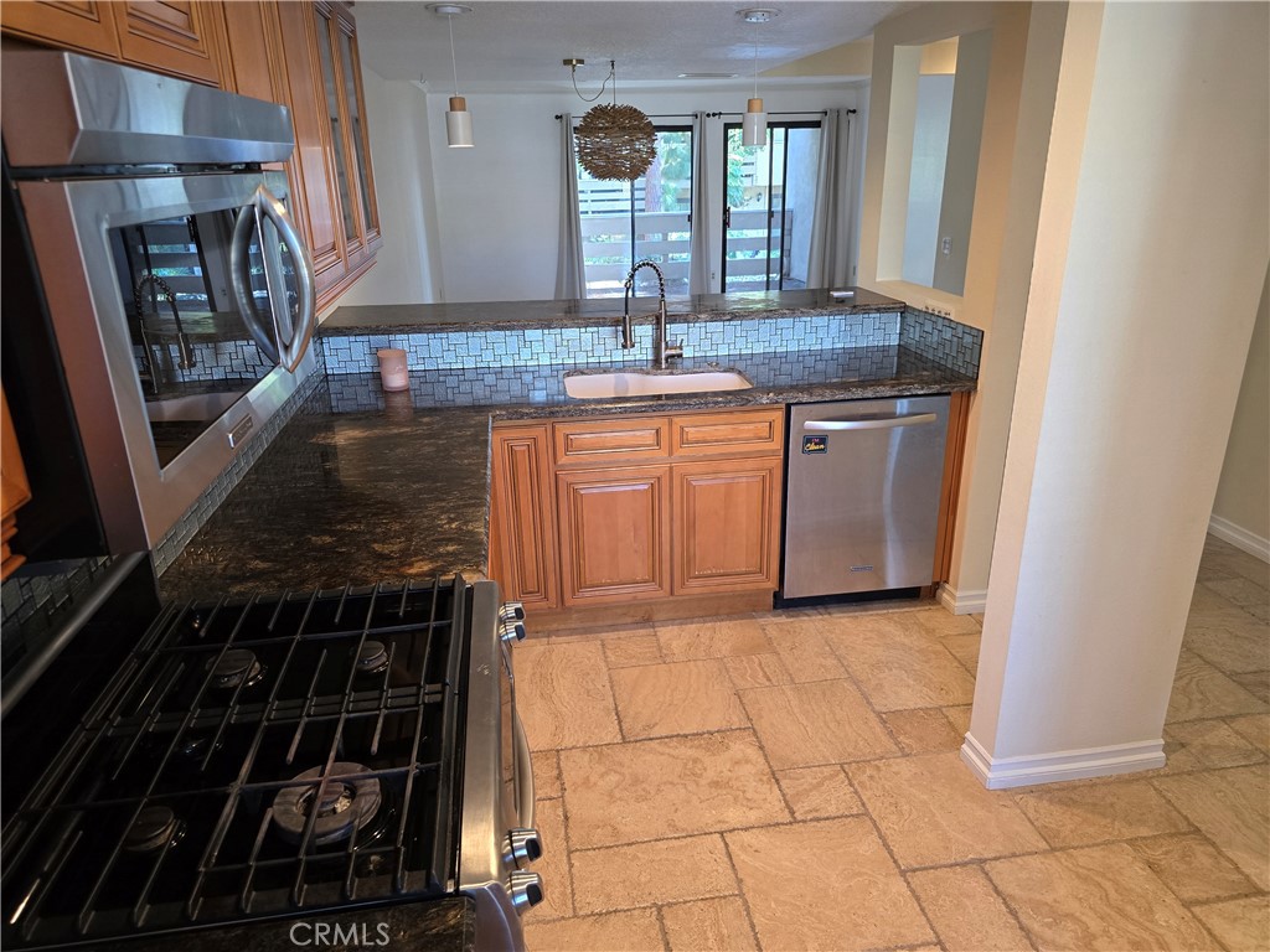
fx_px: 844
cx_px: 635
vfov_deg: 58.9
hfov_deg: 73.9
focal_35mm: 23
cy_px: 476
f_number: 1.7
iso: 400
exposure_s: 1/120
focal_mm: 6.3
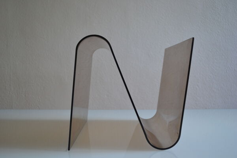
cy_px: 79
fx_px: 237
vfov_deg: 36.9
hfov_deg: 53.1
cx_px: 118
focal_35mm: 36
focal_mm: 24
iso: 400
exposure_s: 1/50
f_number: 4
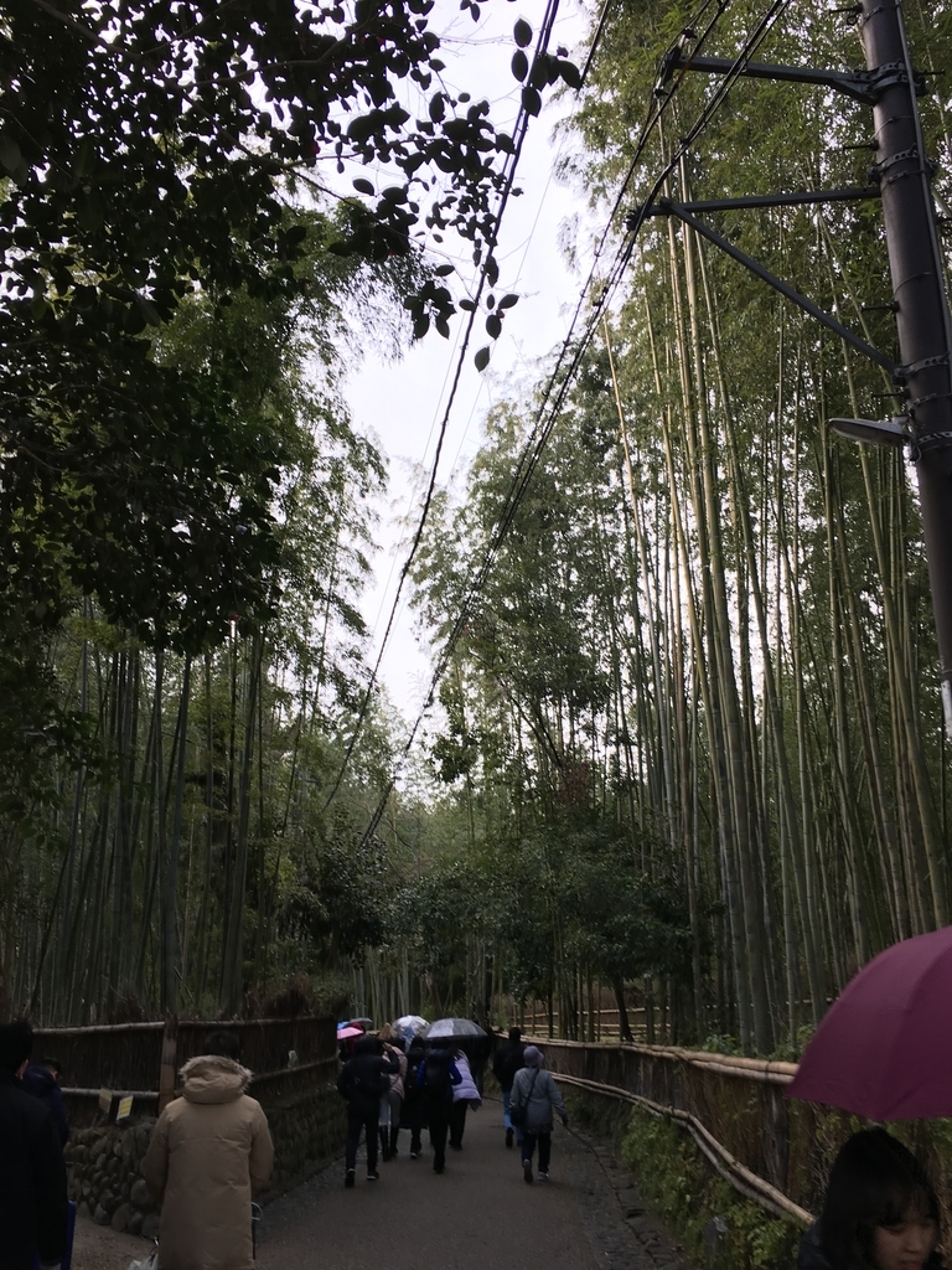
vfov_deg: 61.7
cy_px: 635
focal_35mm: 29
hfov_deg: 48.2
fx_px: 1063
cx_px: 476
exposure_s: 1/132
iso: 25
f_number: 2.2
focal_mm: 4.15
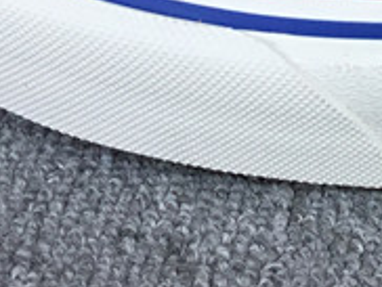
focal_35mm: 153
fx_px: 1691
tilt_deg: -28.9
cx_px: 625
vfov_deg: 9.2
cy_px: -242
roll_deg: -2.8
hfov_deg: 12.1
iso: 25
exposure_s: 1/407
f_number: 2.4
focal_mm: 3.3
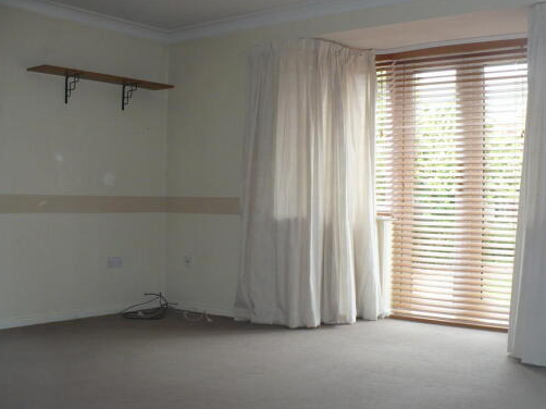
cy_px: 207
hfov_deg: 43.8
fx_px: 678
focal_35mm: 43
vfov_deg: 33.6
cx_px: 293
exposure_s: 1/80
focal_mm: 6.1
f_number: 2.8
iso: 200
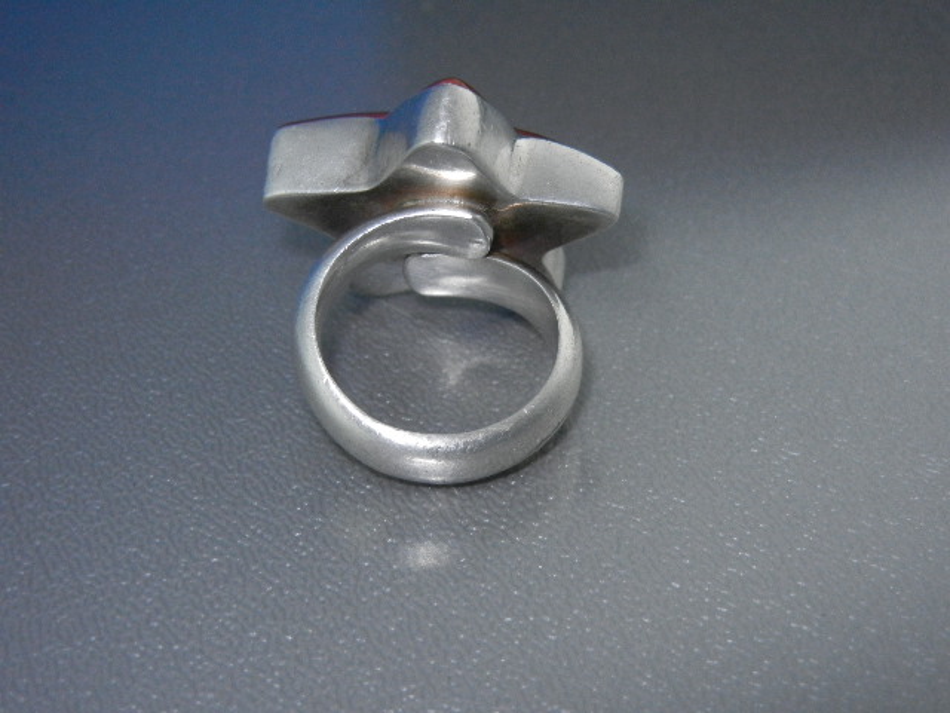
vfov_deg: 24.8
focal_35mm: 59
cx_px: 475
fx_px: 1619
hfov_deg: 32.7
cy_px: 356
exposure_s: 1/30
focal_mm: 10.6
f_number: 8
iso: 641
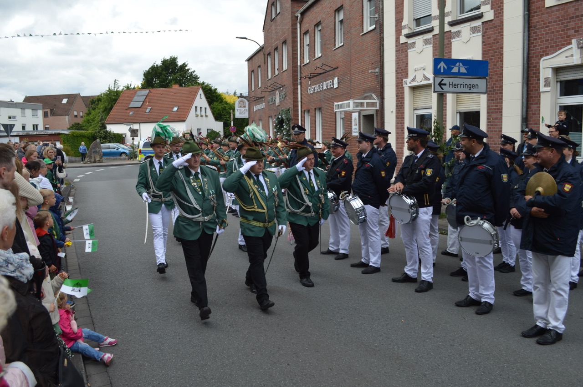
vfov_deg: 43.5
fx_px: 485
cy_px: 194
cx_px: 292
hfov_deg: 62.0
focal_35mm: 30
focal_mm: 20
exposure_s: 1/160
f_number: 6.3
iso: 100
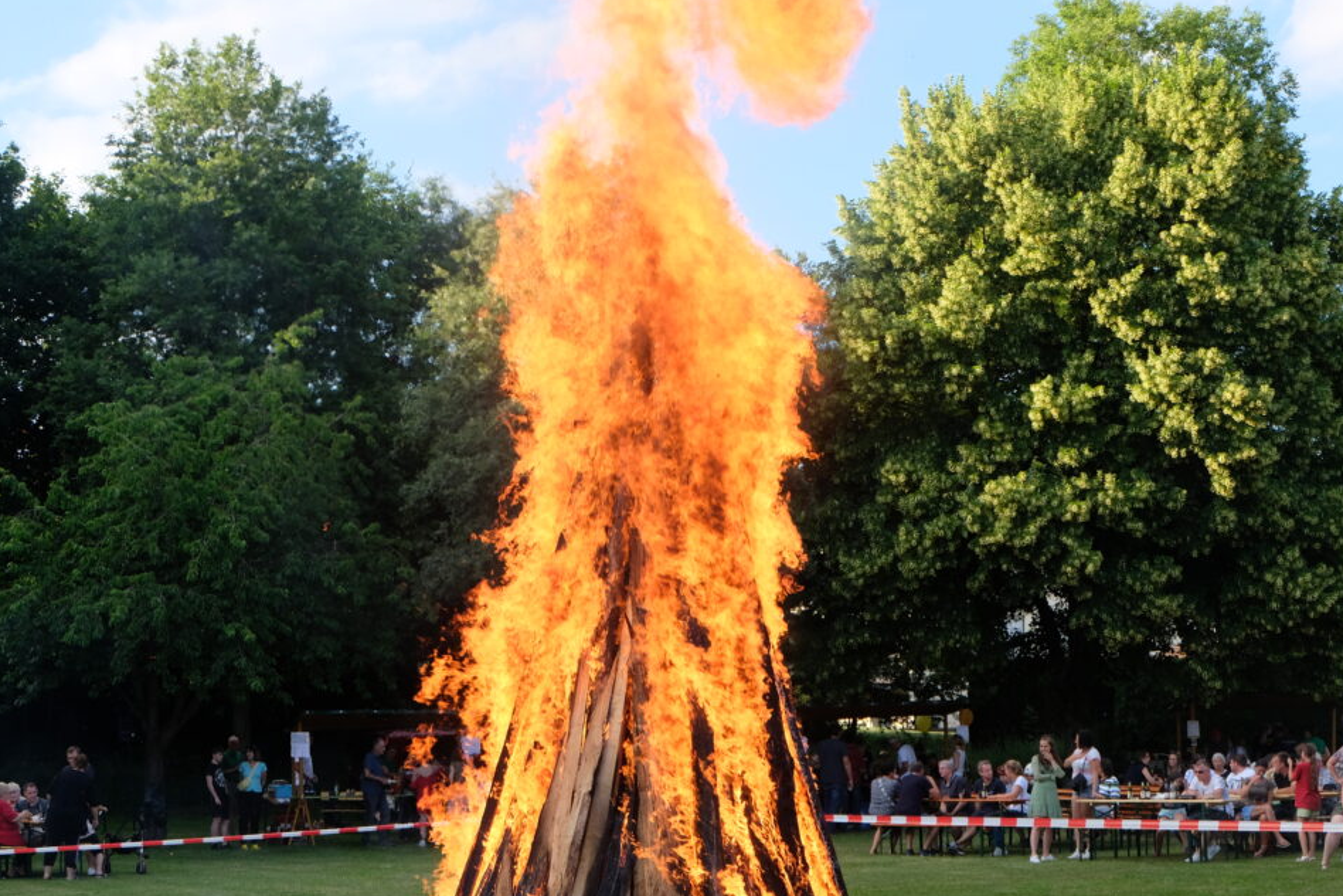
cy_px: 516
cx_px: 666
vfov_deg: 21.9
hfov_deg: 32.4
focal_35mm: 62
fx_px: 2313
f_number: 5.6
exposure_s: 1/400
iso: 400
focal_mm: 32.5
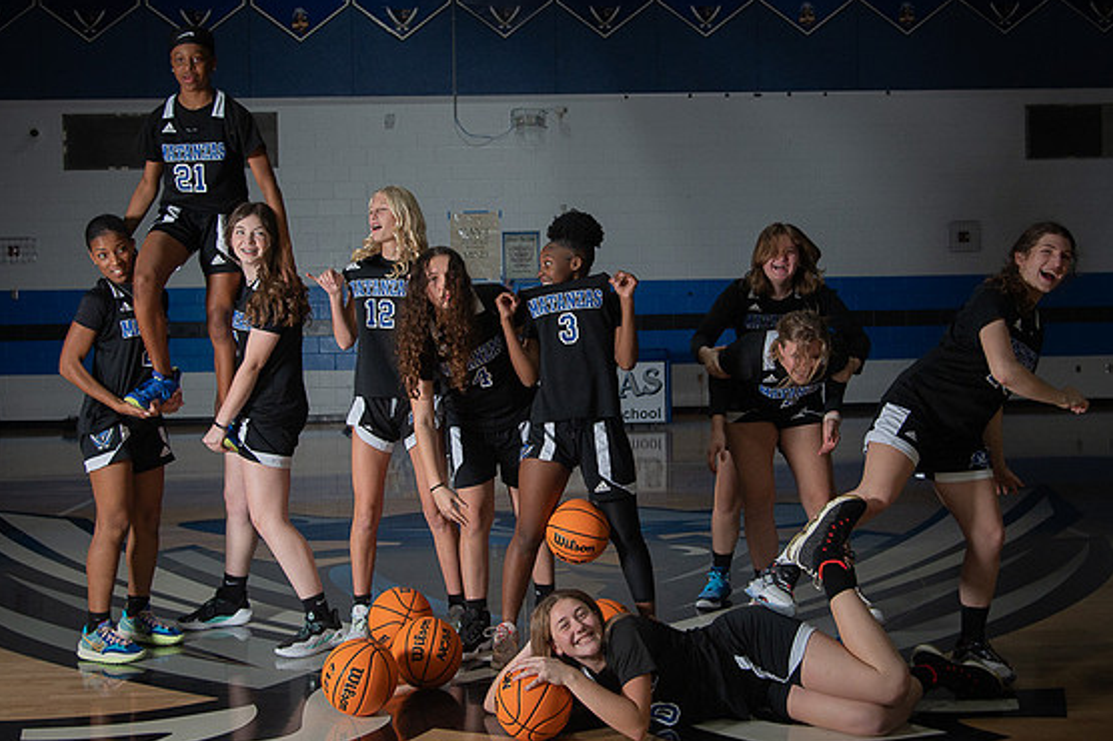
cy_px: 322
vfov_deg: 31.1
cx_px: 564
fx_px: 1329
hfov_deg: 45.5
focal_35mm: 43
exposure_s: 1/200
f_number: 4
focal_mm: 32
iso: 640
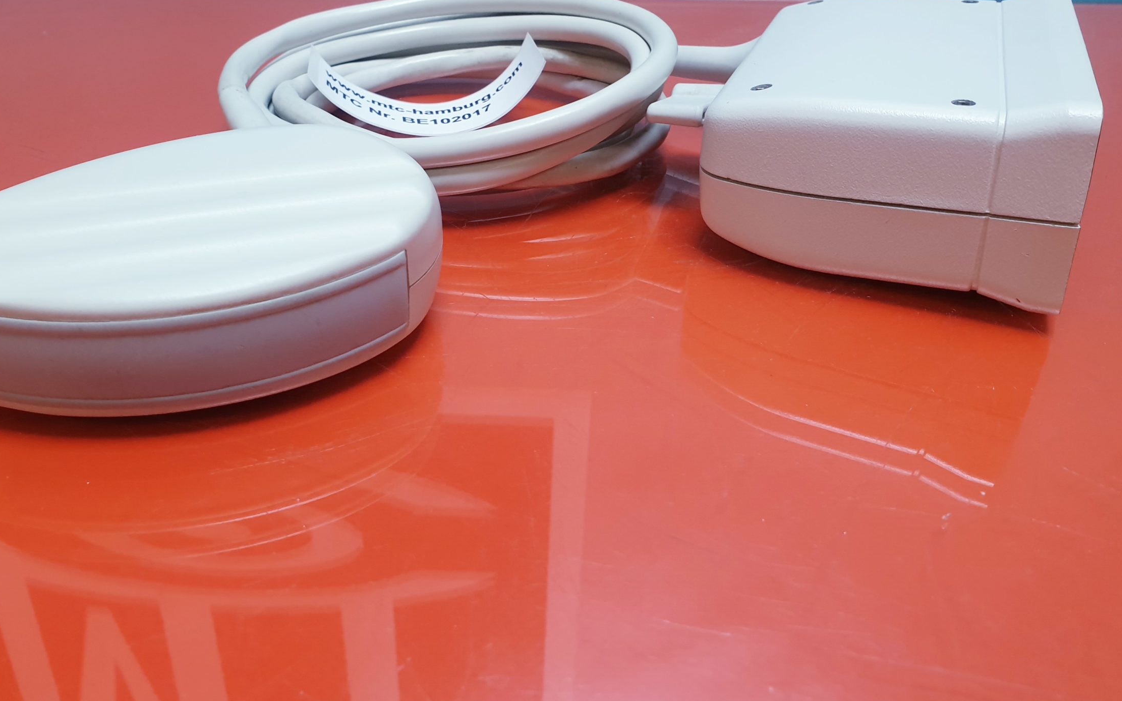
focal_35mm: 32
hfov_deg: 59.6
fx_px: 978
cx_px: 547
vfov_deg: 39.2
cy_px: 272
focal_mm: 4.3
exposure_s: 1/50
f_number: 2.4
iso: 125
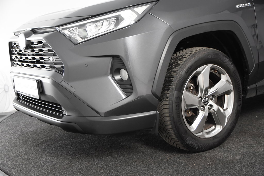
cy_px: 88
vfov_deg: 26.5
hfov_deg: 38.9
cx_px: 132
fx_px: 374
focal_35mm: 51
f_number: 4
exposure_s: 1/60
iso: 1600
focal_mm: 34
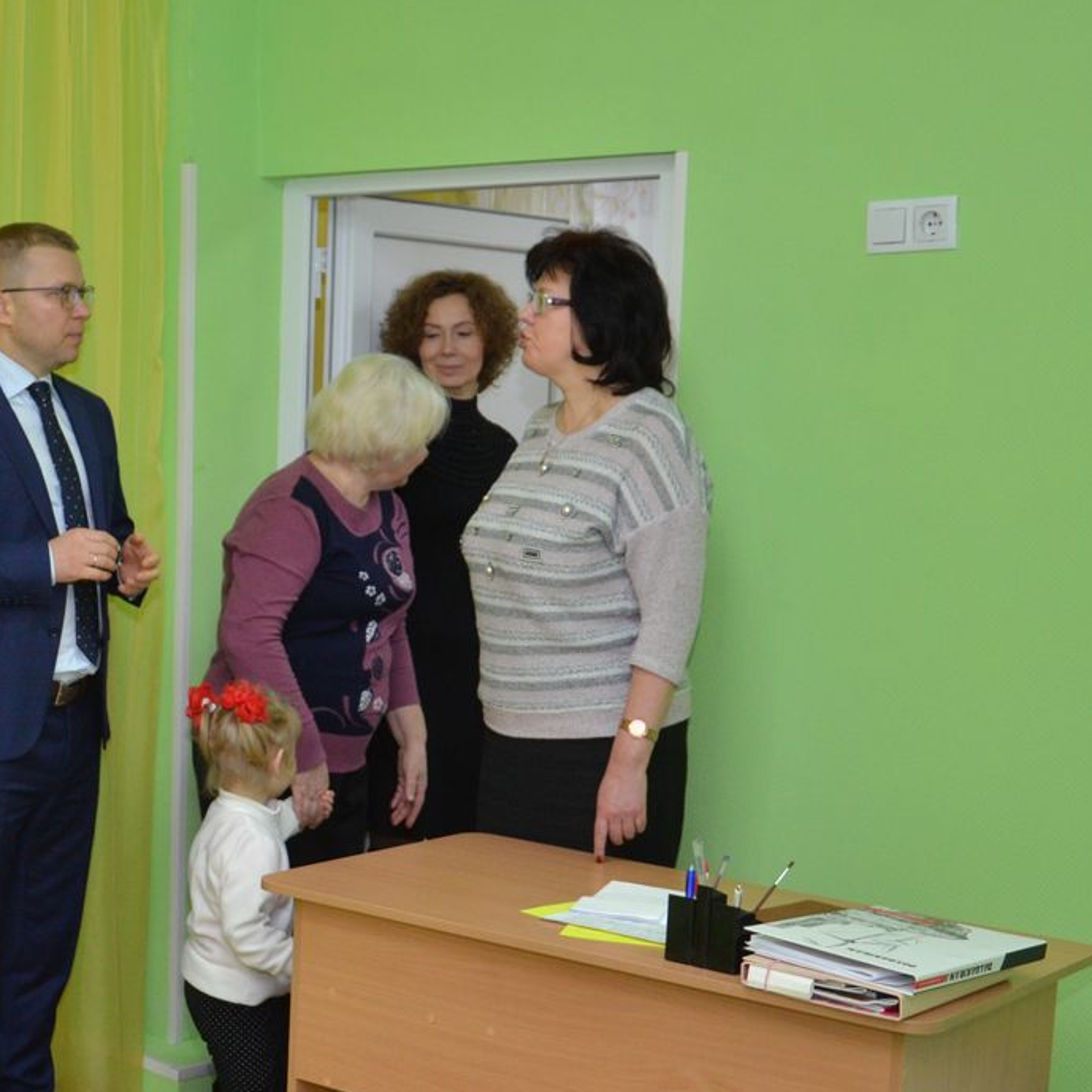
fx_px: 2213
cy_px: 665
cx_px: 132
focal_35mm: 62
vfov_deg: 27.6
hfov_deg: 26.9
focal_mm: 24
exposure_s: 1/200
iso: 800
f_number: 3.8
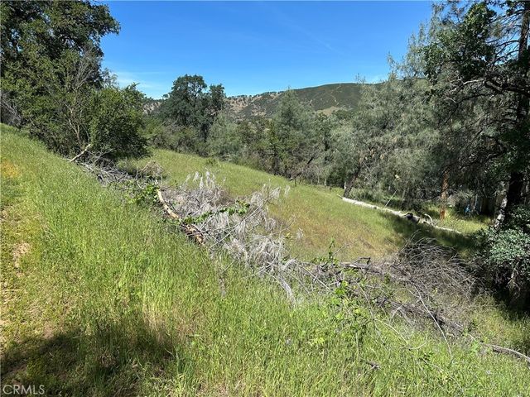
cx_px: 265
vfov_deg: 56.8
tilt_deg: -13.4
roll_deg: +0.5
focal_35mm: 24
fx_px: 367
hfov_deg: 71.6
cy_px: 198
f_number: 1.78
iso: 80
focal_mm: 6.86
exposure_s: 1/3597
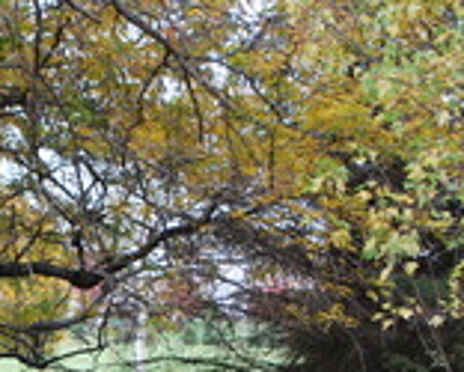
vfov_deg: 7.9
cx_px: 9
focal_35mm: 196
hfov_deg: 9.8
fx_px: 2693
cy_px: 336
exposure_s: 1/100
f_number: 5
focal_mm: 34
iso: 200
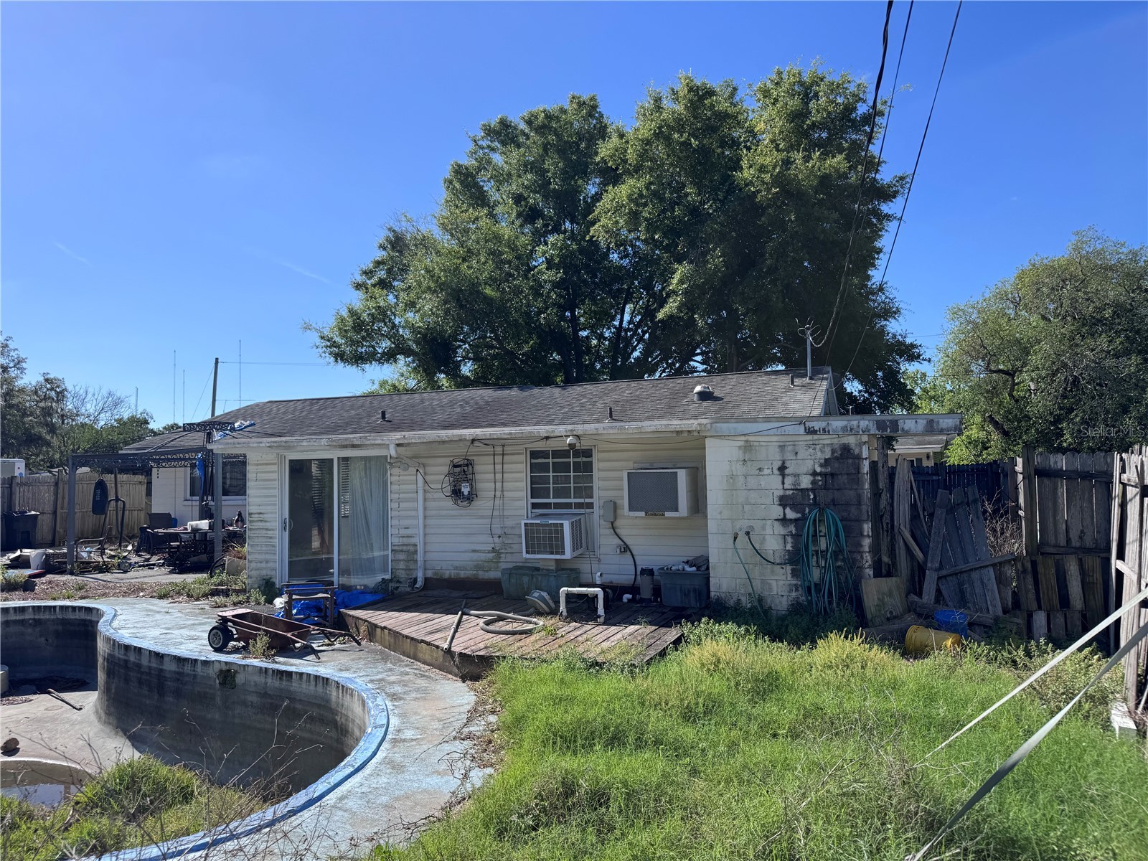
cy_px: 430
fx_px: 796
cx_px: 574
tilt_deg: +2.7
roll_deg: +2.1
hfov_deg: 71.6
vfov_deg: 56.8
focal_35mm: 24
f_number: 1.78
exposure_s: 1/4049
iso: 80
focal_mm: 6.76
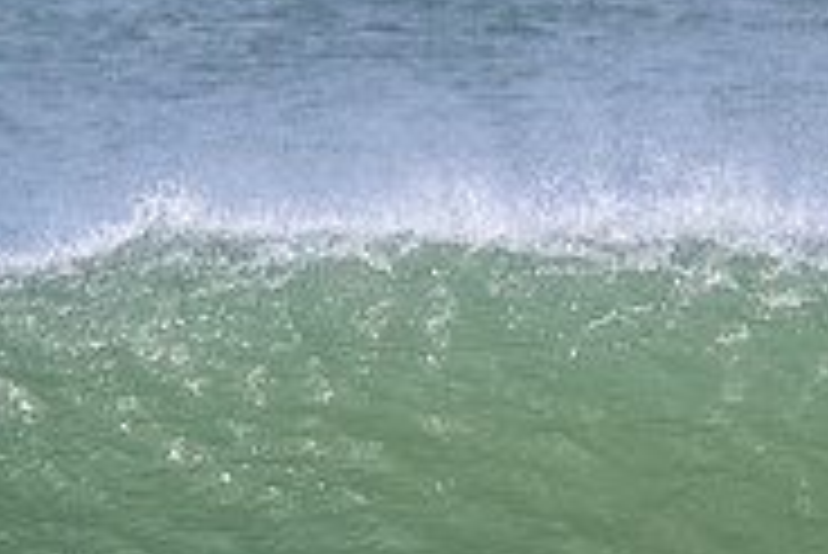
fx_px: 57958
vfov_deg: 0.5
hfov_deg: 0.8
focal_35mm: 2518
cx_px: 644
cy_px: 808
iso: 1600
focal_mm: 800
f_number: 11
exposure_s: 1/2000
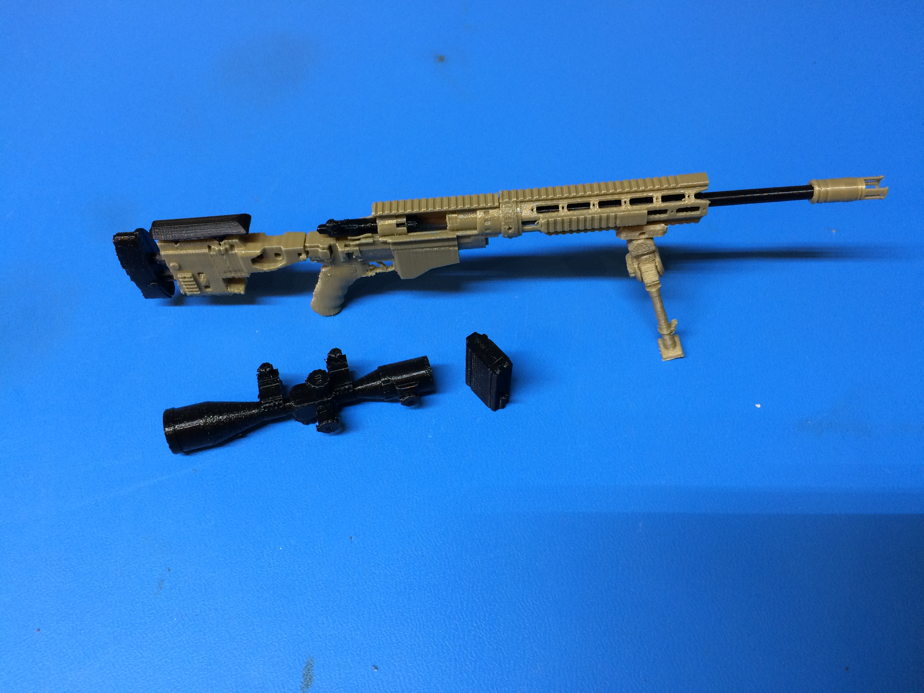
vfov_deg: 48.2
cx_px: 462
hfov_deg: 61.7
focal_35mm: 29
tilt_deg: -55.8
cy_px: 346
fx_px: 774
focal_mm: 4.15
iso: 100
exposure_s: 1/30
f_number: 2.2
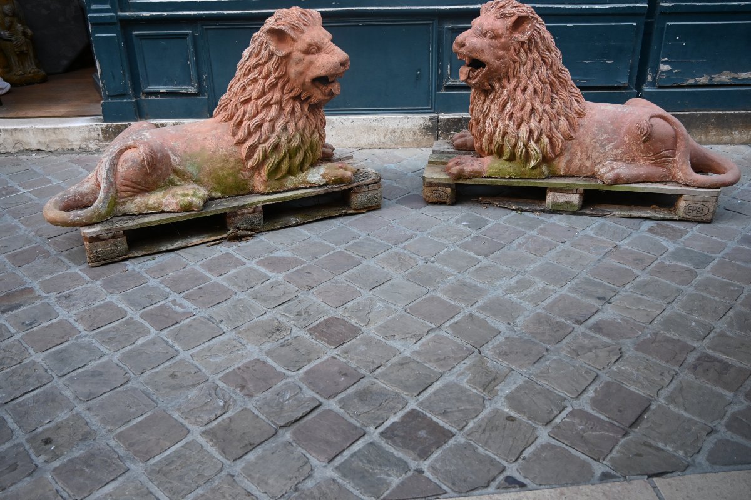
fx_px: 657
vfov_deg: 41.7
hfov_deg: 59.5
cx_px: 376
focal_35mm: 32
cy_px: 250
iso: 640
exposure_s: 1/125
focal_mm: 21
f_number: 3.5
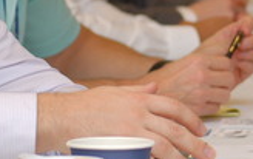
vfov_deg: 3.1
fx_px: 2962
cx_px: 151
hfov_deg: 4.9
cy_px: 47
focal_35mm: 429
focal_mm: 66
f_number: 4.2
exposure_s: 1/60
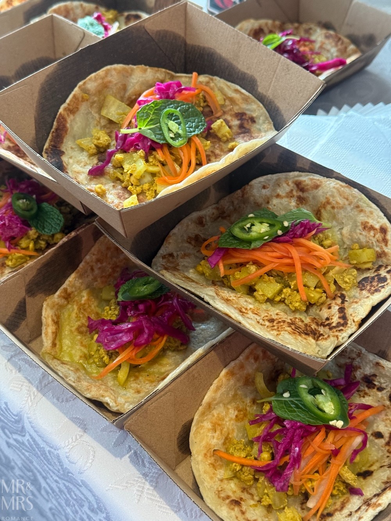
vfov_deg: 39.7
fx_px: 723
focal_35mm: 48
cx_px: 196
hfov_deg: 30.3
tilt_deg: -48.1
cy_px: 260
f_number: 1.78
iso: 160
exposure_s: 1/50
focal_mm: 6.76
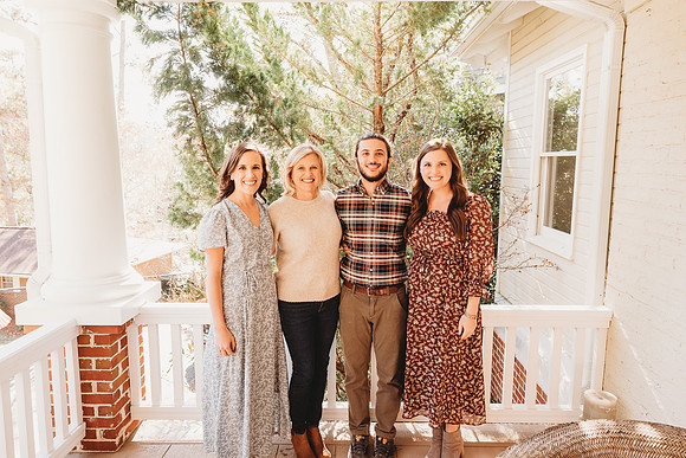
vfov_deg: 51.1
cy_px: 229
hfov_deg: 71.3
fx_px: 479
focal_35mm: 25
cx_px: 343
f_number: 4.5
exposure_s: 1/160
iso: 400
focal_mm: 24
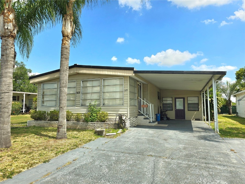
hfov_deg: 73.9
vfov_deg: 58.9
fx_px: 163
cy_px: 92
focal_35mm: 23
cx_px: 122
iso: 12
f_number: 1.7
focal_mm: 6.3
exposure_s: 1/769
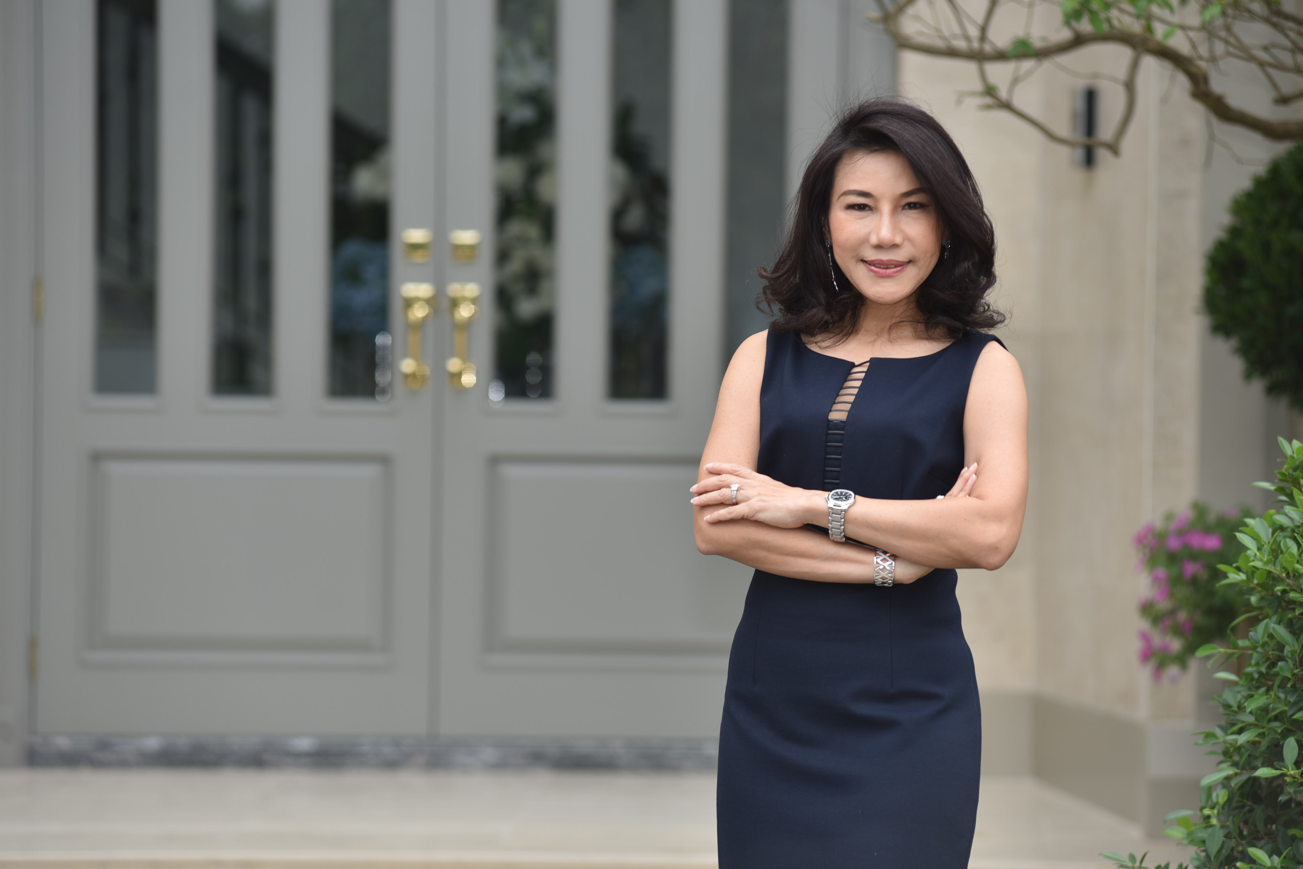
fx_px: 5610
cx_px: 652
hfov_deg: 13.2
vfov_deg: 8.9
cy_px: 434
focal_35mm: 155
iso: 100
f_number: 4.5
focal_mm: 155
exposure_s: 1/400
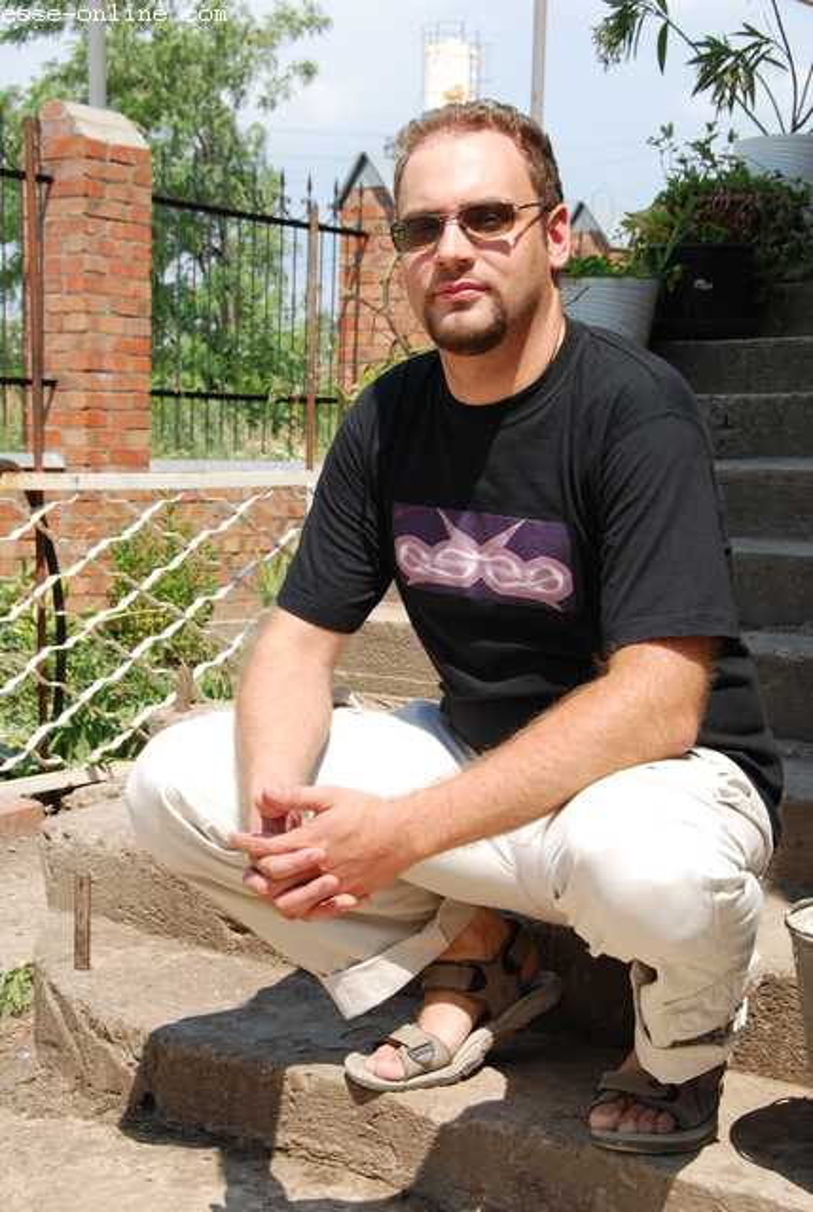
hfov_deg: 23.9
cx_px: 406
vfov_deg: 35.0
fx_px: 1923
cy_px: 606
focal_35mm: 57
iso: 100
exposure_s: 1/125
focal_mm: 38
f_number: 10
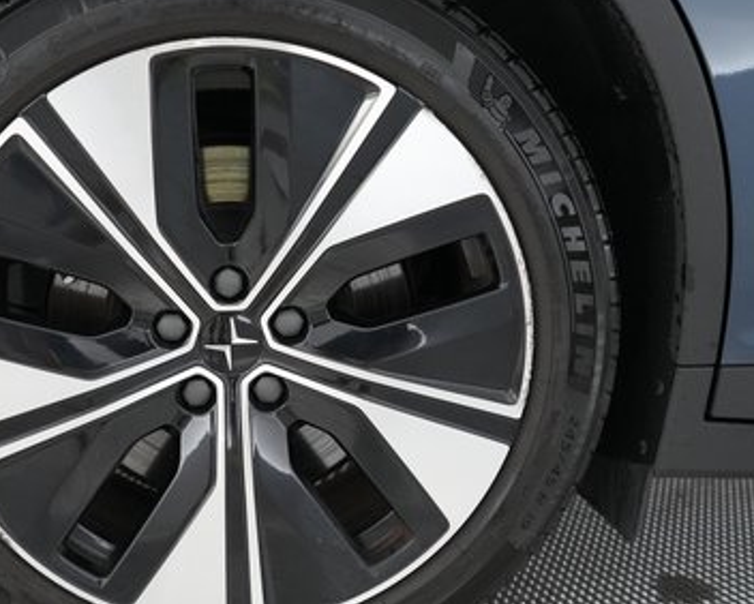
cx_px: 285
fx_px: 1027
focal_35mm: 46
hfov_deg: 40.1
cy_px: 308
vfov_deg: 32.8
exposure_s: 1/320
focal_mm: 27
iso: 5000
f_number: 2.8
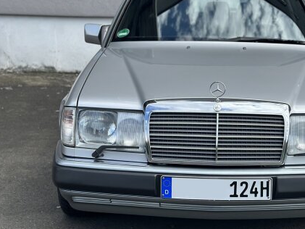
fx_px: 643
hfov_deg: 26.4
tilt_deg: -10.8
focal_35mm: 73
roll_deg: -0.9
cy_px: 110
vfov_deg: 20.2
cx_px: 224
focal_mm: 6.86
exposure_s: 1/3257
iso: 80
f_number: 1.78
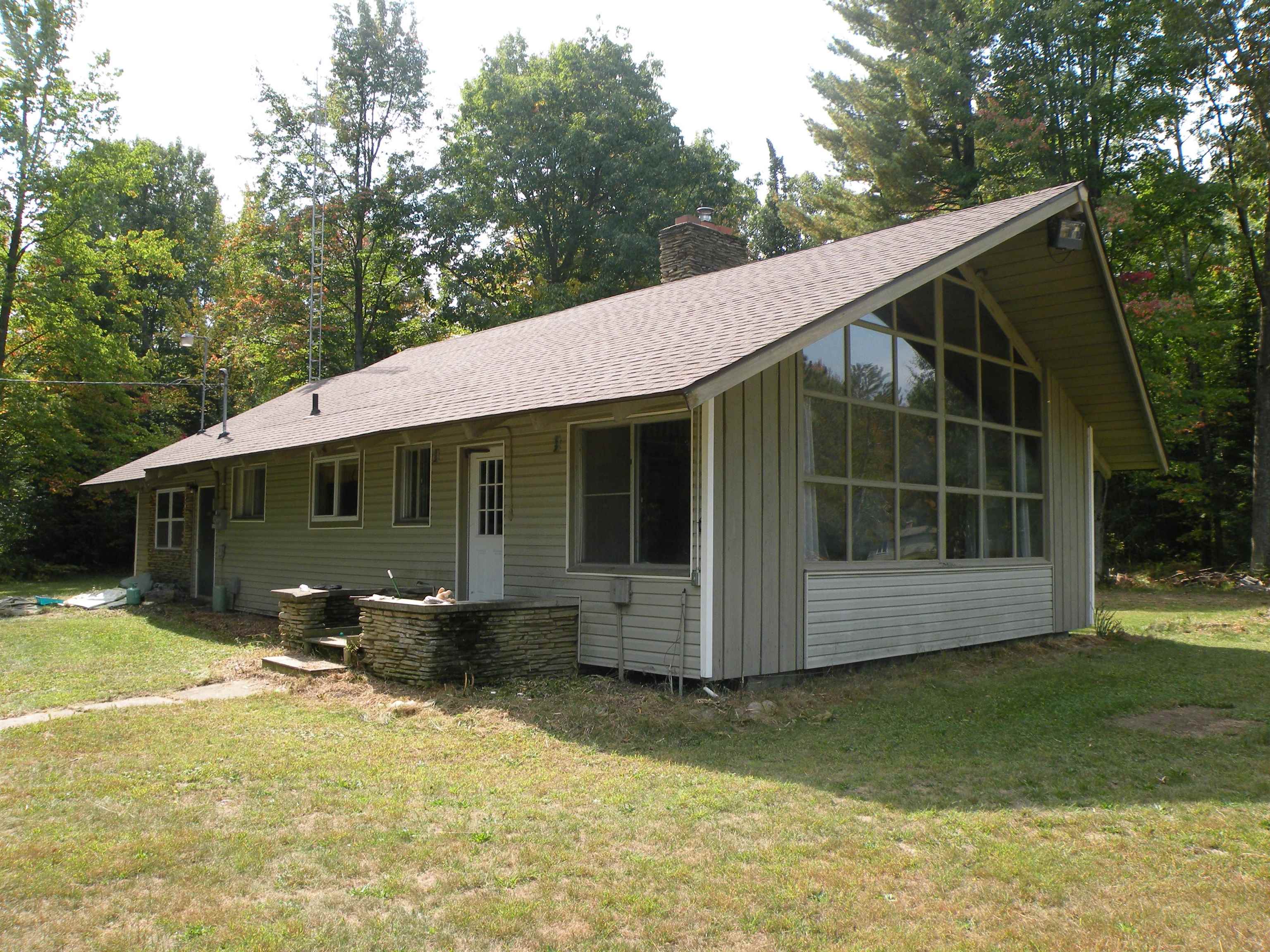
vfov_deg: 51.4
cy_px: 476
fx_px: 991
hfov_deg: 65.3
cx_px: 635
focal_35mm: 27
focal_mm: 4.7
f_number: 5
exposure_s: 1/212
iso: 64
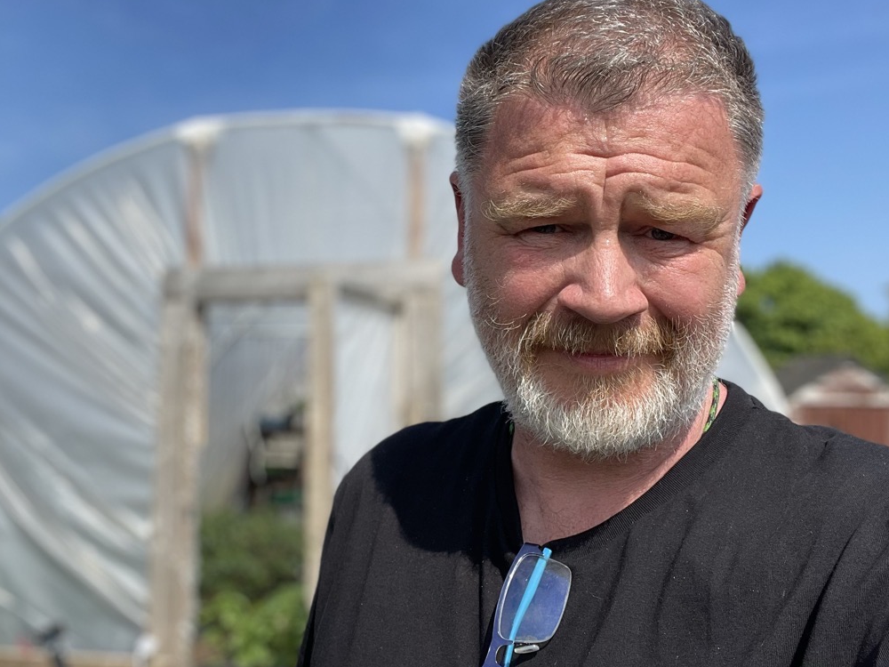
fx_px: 925
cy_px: 354
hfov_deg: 51.3
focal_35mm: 36
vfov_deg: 39.6
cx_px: 431
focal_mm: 2.71
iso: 32
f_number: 2.2
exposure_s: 1/1418
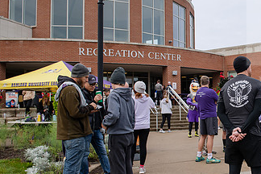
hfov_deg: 42.6
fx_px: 312
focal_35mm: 43
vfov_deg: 31.2
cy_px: 95
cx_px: 222
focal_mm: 24
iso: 400
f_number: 5.6
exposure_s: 1/320
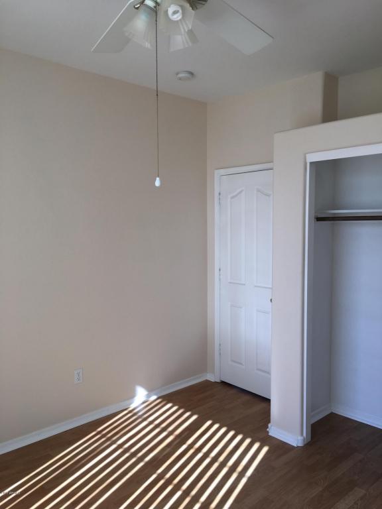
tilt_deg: -4.4
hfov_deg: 48.2
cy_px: 254
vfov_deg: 61.7
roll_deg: +0.8
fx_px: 427
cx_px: 191
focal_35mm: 29
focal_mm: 4.15
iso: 25
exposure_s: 1/128
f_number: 2.2
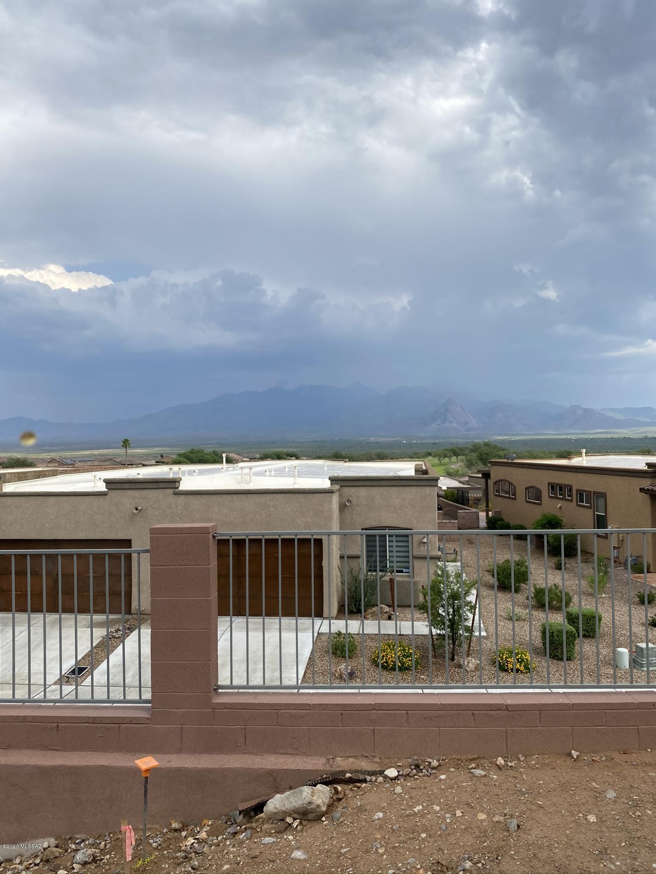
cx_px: 328
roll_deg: +2.0
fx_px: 657
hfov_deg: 53.1
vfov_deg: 67.3
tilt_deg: +2.4
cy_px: 437
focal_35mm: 26
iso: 32
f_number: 1.8
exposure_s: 1/2625
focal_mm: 4.25
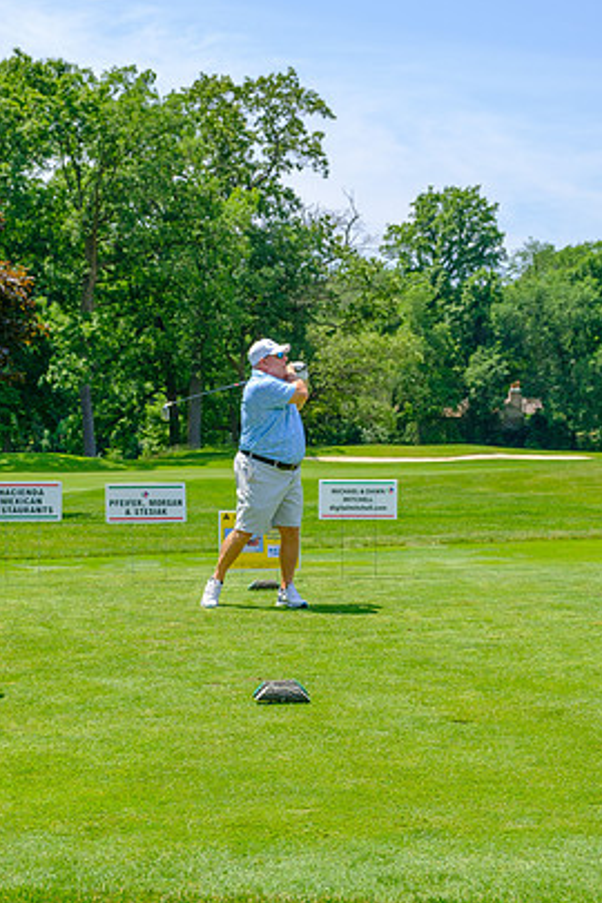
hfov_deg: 22.6
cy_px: 453
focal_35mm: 60
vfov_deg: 33.4
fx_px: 1505
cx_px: 279
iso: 200
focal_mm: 35.8
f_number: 5
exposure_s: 1/500
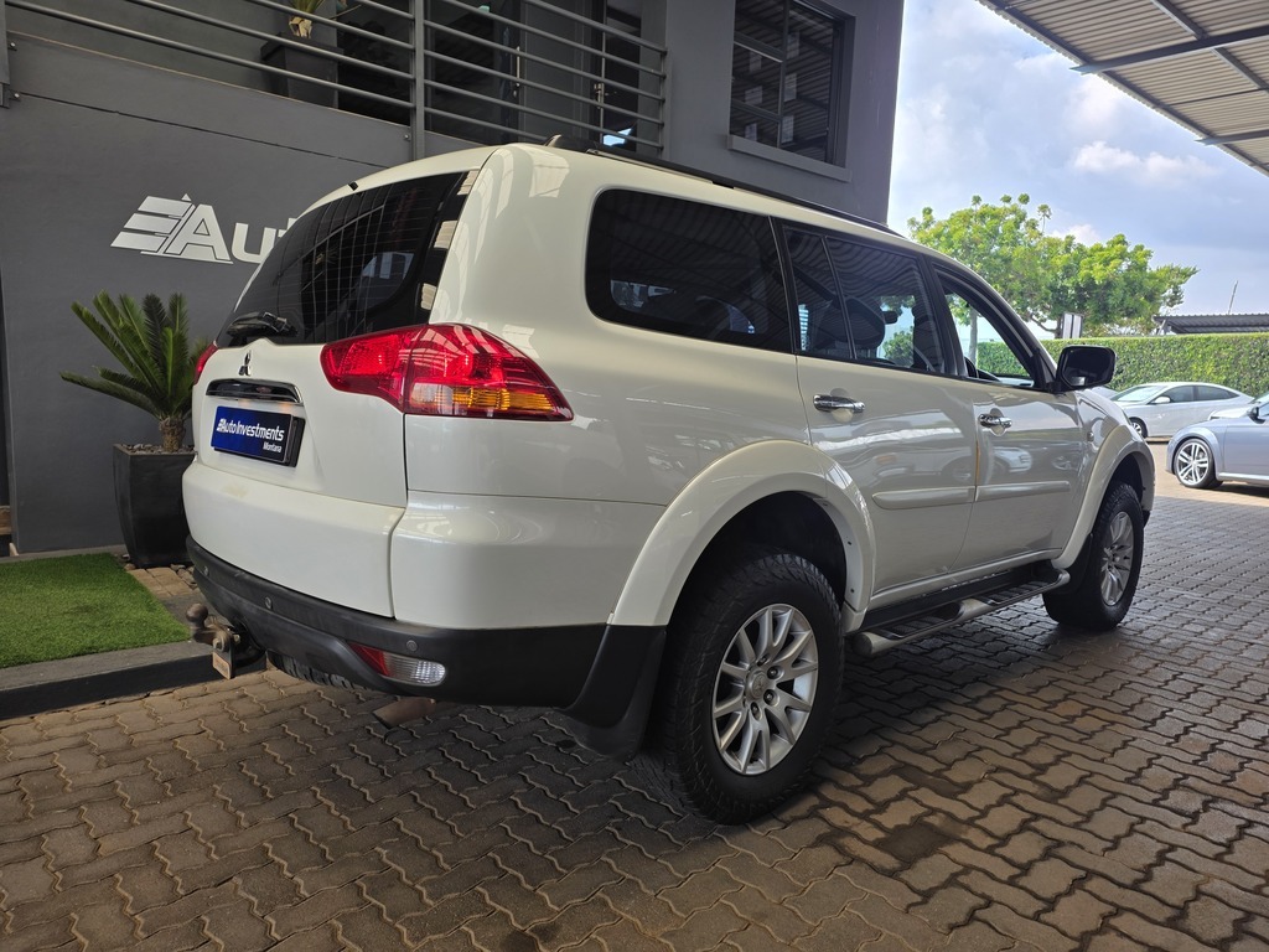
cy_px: 476
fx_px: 843
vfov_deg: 58.9
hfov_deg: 73.9
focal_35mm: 23
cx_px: 634
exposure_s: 1/359
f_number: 1.7
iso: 25
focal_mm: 6.25
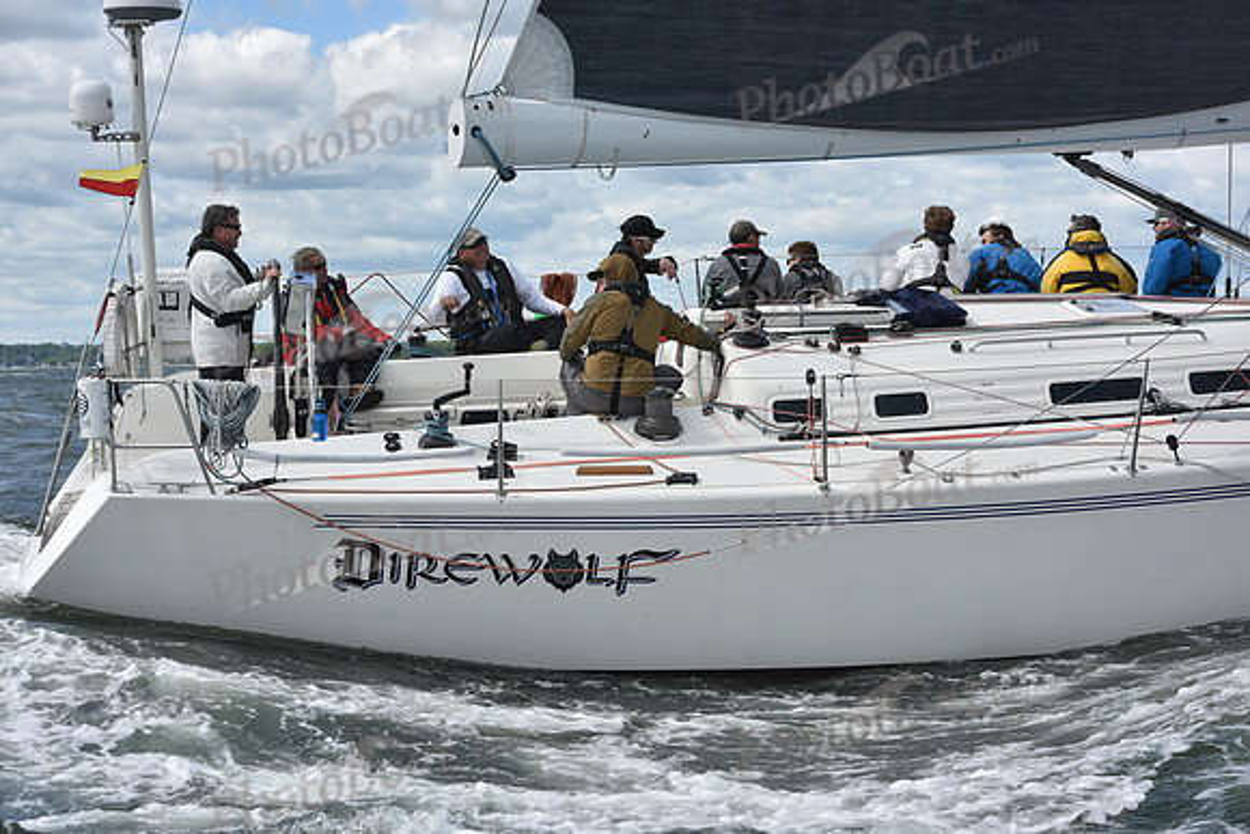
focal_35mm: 70
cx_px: 625
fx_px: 2431
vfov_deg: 19.5
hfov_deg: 28.8
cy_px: 417
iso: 320
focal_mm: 70
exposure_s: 1/1000
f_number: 8
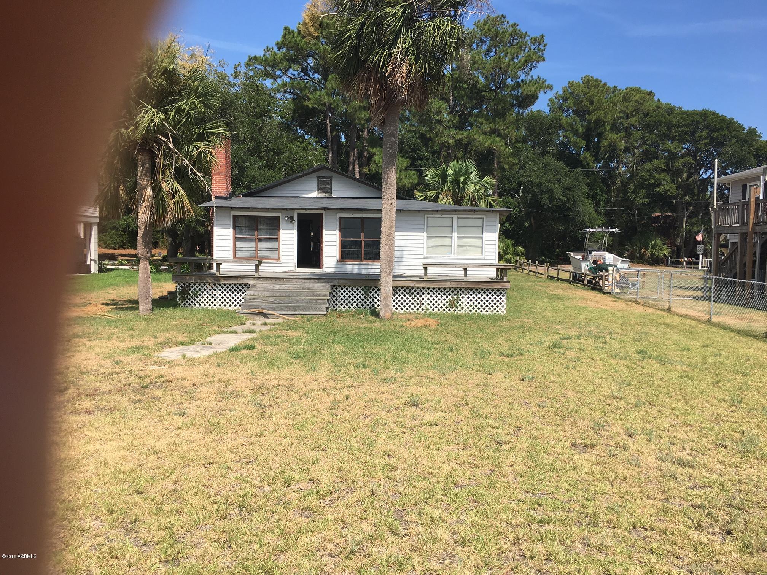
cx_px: 384
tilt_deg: -2.4
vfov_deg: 48.2
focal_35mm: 29
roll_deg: -1.2
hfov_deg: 61.7
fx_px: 643
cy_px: 288
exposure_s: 1/1508
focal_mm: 4.15
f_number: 2.2
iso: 25
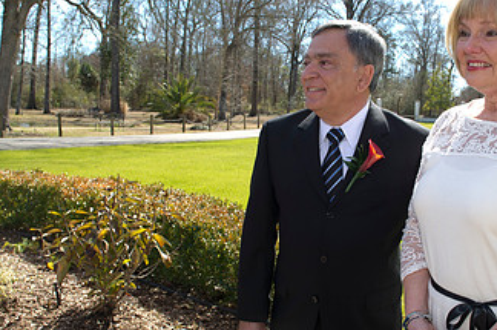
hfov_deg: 44.8
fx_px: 593
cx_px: 333
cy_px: 172
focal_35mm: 43
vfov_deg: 31.1
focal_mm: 24
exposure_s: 1/80
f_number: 10
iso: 100
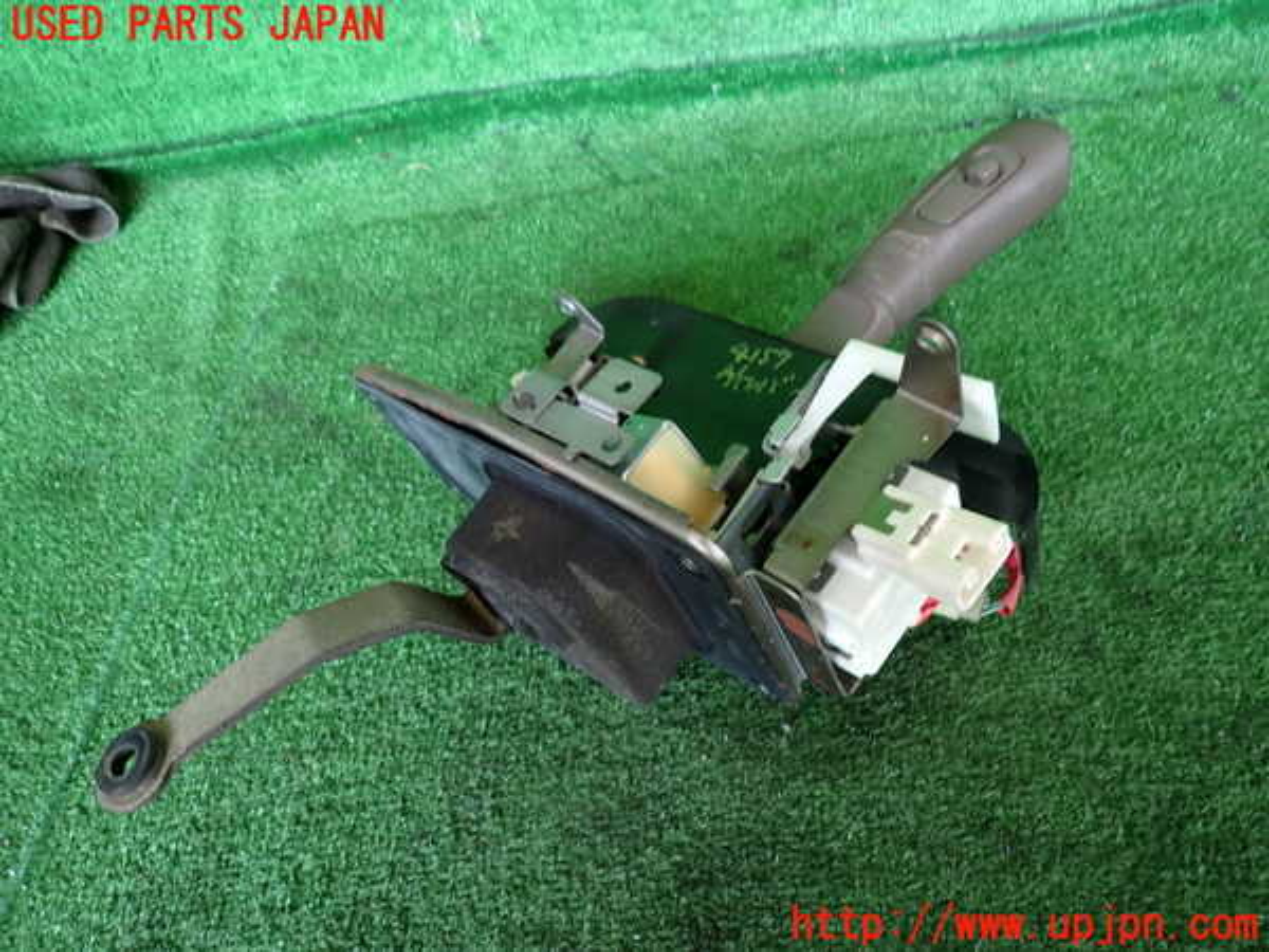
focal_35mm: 25
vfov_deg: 54.9
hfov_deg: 69.4
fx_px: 916
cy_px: 476
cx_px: 634
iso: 125
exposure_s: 1/60
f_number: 2
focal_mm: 4.5
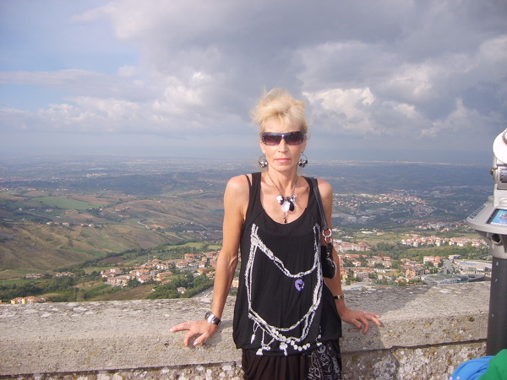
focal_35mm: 35
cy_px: 190
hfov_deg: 52.6
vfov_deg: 40.7
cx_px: 254
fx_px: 513
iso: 88
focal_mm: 5.8
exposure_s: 1/350
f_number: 7.1
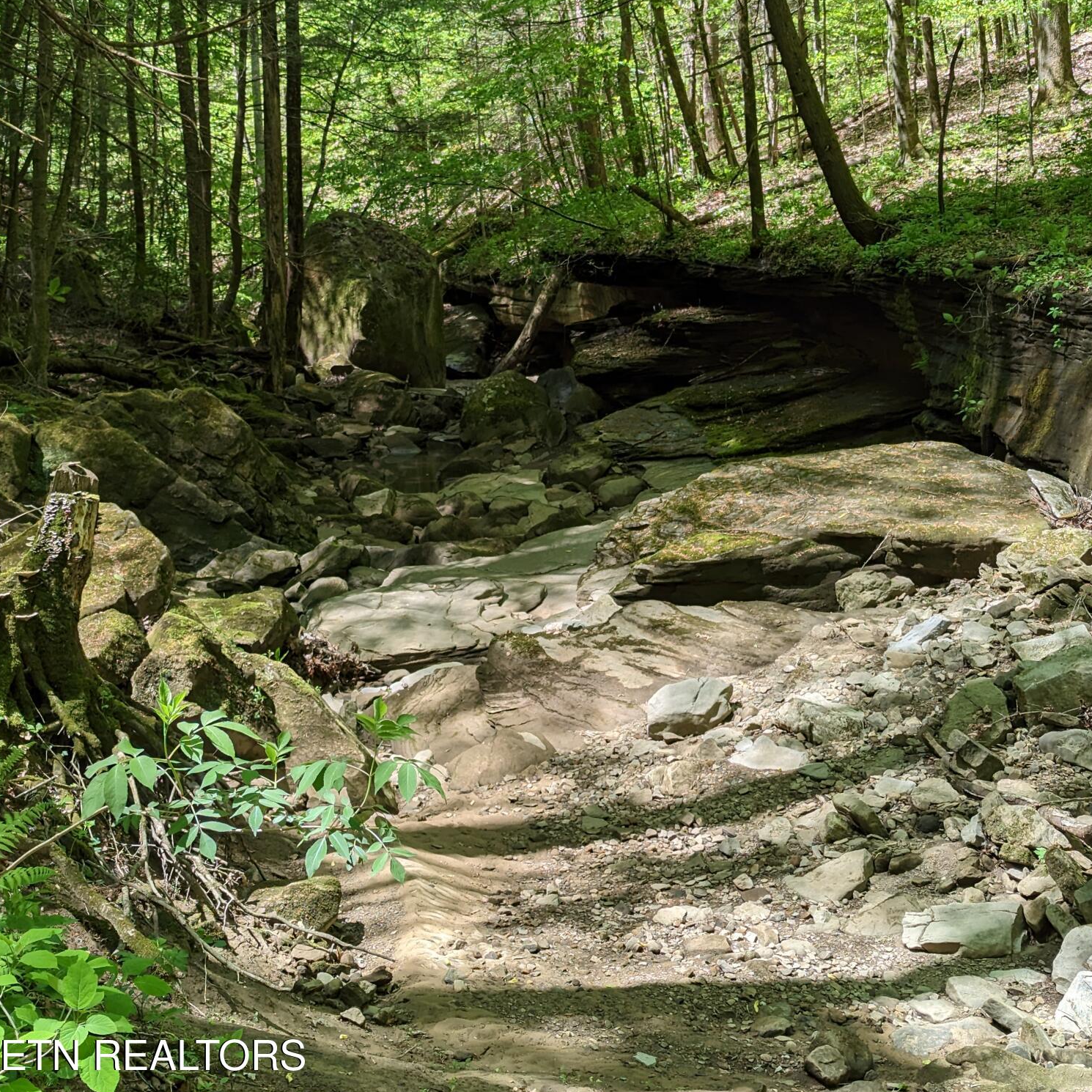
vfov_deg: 29.9
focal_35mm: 57
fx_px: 2034
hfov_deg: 30.0
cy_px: 390
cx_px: 547
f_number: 1.85
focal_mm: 6.81
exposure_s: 1/341
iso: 41
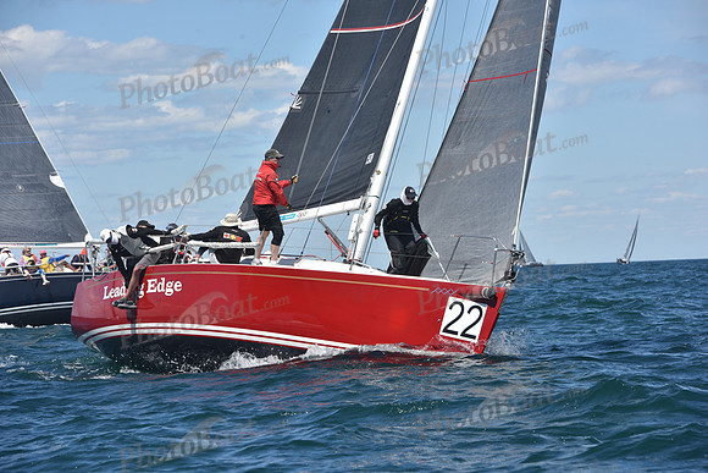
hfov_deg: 11.4
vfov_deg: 7.6
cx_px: 354
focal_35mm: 180
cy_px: 236
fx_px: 3541
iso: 250
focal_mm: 180
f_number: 10
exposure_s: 1/800
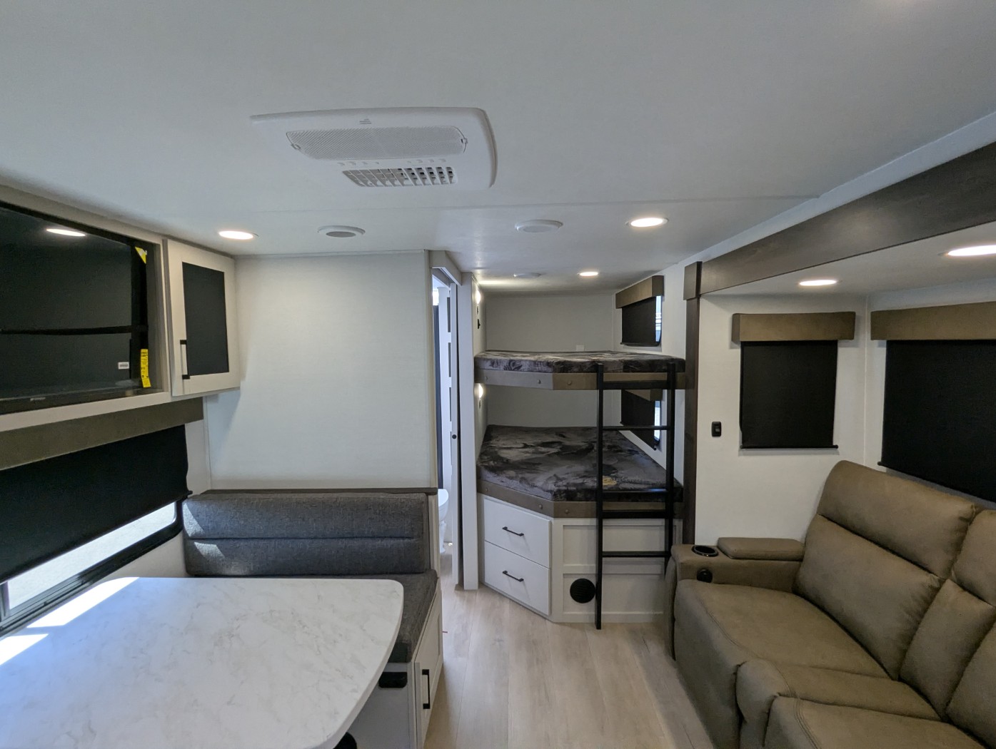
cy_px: 374
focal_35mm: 16
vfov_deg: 78.2
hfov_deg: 94.4
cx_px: 498
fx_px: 461
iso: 208
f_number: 2.2
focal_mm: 2.35
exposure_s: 1/201
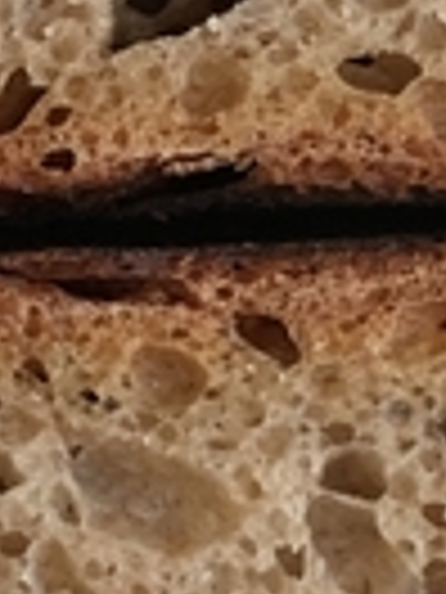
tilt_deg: -81.8
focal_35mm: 176
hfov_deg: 8.4
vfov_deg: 11.2
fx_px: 3023
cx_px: 81
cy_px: 189
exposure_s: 1/33
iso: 160
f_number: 2.2
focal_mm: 4.15
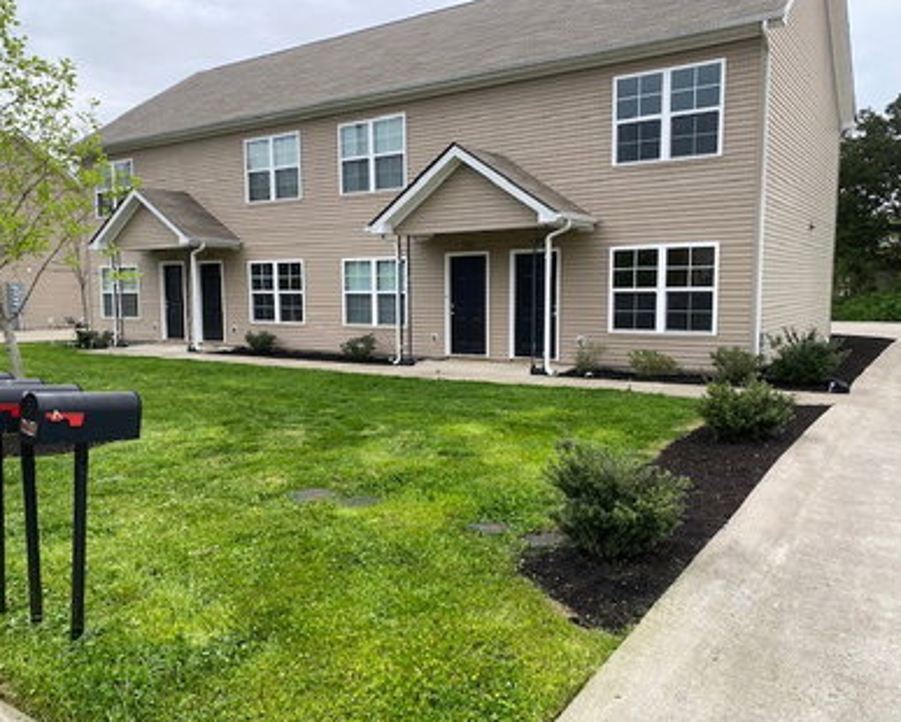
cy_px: 370
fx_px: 747
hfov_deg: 62.1
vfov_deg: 51.6
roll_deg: +0.8
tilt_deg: -4.4
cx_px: 420
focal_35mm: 28
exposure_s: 1/122
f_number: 1.8
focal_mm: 4.25
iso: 50
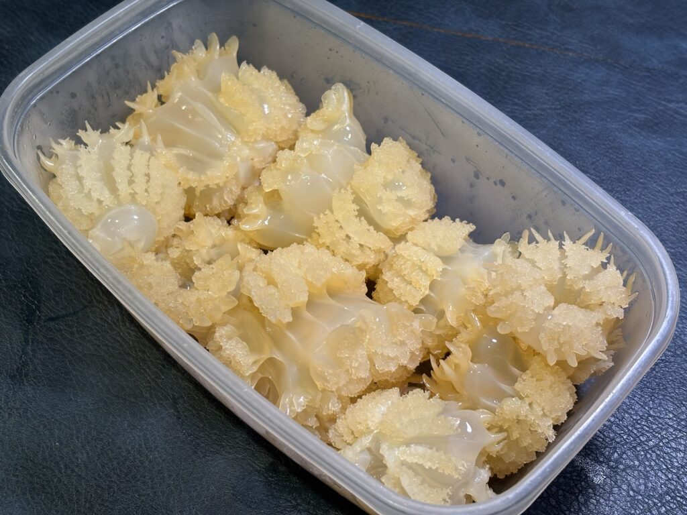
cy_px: 258
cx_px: 344
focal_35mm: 52
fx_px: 1032
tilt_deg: -57.3
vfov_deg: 28.0
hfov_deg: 36.8
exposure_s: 1/75
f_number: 1.6
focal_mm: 5.96
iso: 50
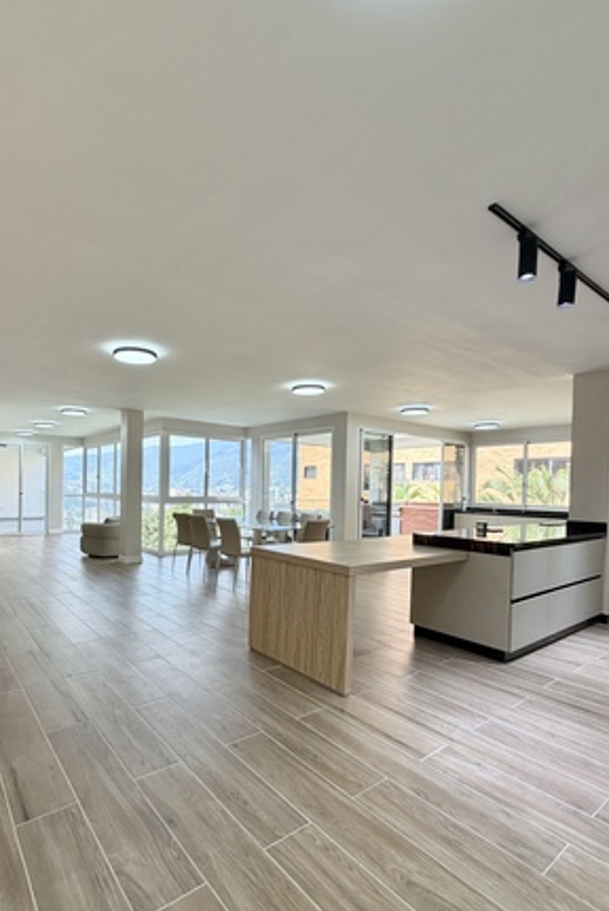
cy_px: 502
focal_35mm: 18
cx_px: 239
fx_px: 456
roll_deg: -1.0
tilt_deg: -0.3
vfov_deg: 89.7
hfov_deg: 66.7
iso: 100
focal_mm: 2.22
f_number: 2.2
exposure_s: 1/121
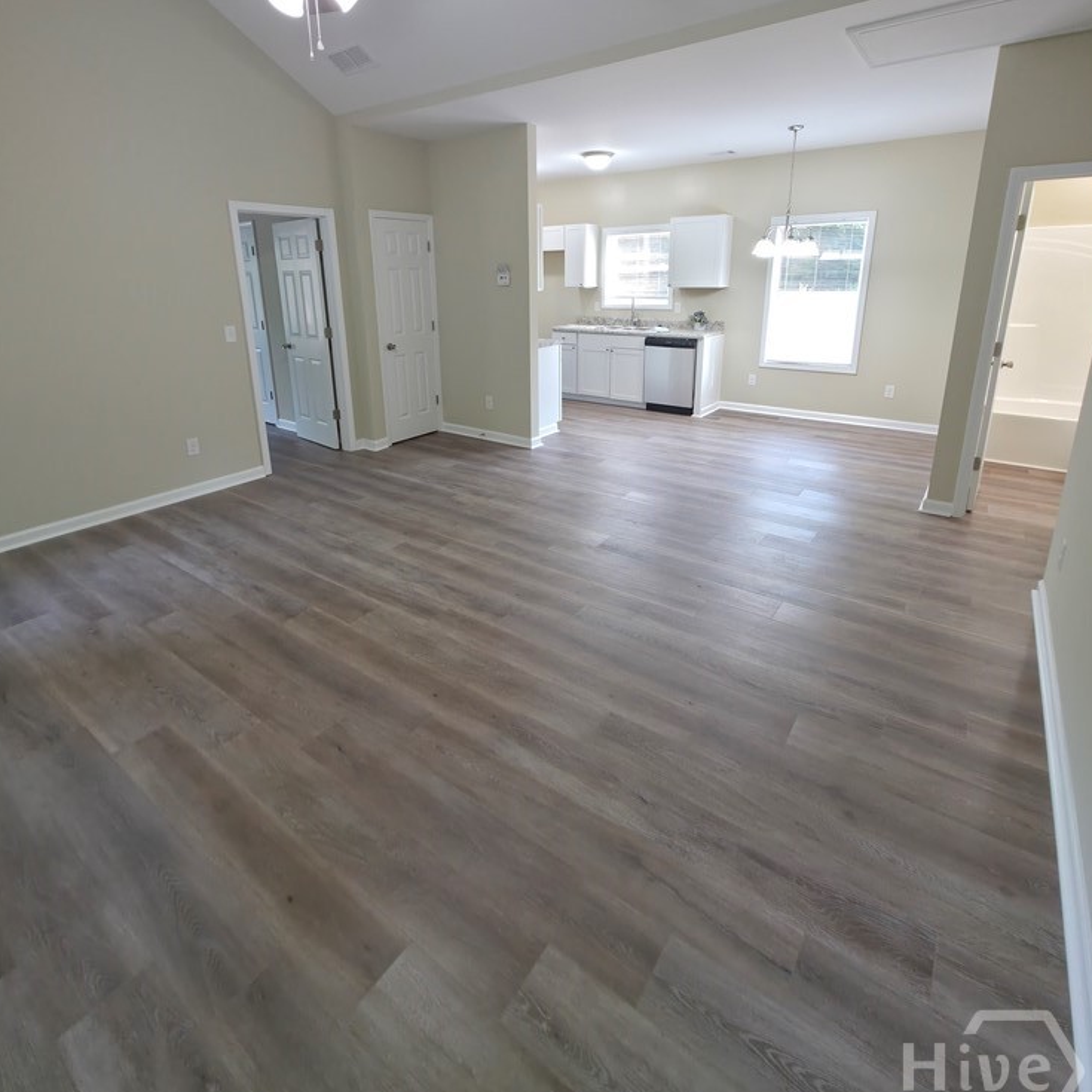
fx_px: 571
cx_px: 536
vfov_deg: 86.1
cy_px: 425
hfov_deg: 87.4
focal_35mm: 16
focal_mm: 2.2
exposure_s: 1/60
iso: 100
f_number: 1.9
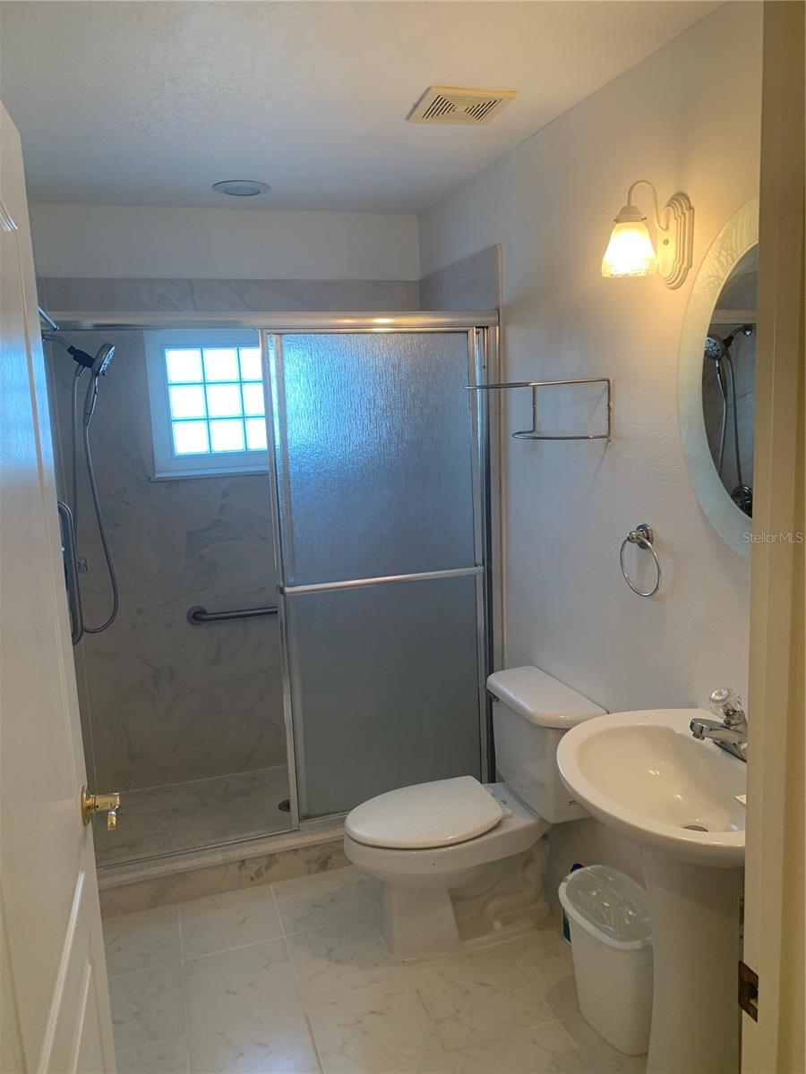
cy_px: 537
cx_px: 403
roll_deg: +2.8
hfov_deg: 53.1
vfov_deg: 67.3
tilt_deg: -8.4
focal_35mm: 26
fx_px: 807
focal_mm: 4.25
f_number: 1.8
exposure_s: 1/120
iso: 80
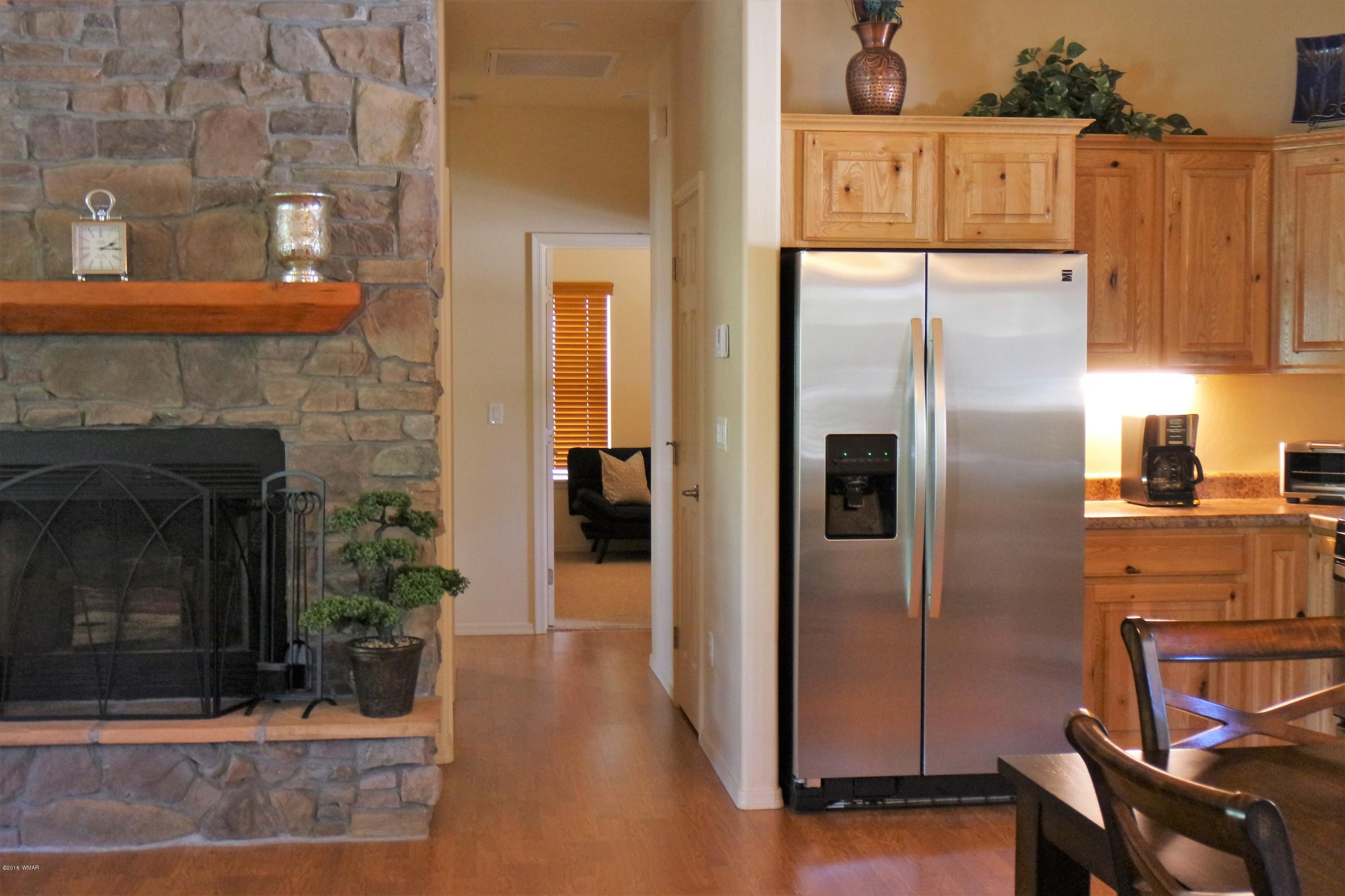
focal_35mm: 40
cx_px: 672
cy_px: 448
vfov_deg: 33.4
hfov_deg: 48.5
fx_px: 1494
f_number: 4
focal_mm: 15
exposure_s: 1/15
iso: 1600
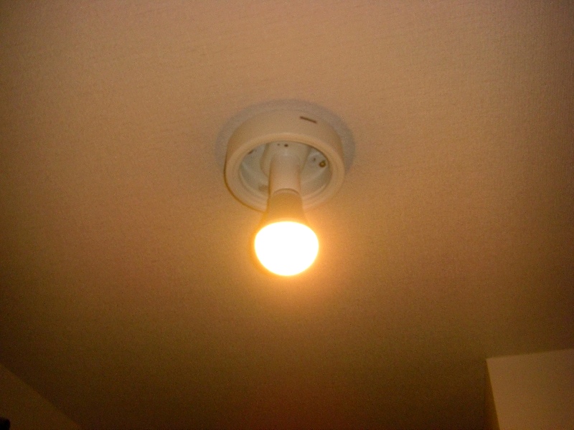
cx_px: 287
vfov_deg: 37.7
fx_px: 630
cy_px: 215
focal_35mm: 38
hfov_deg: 49.0
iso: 200
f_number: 3.4
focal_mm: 6.3
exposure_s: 1/80
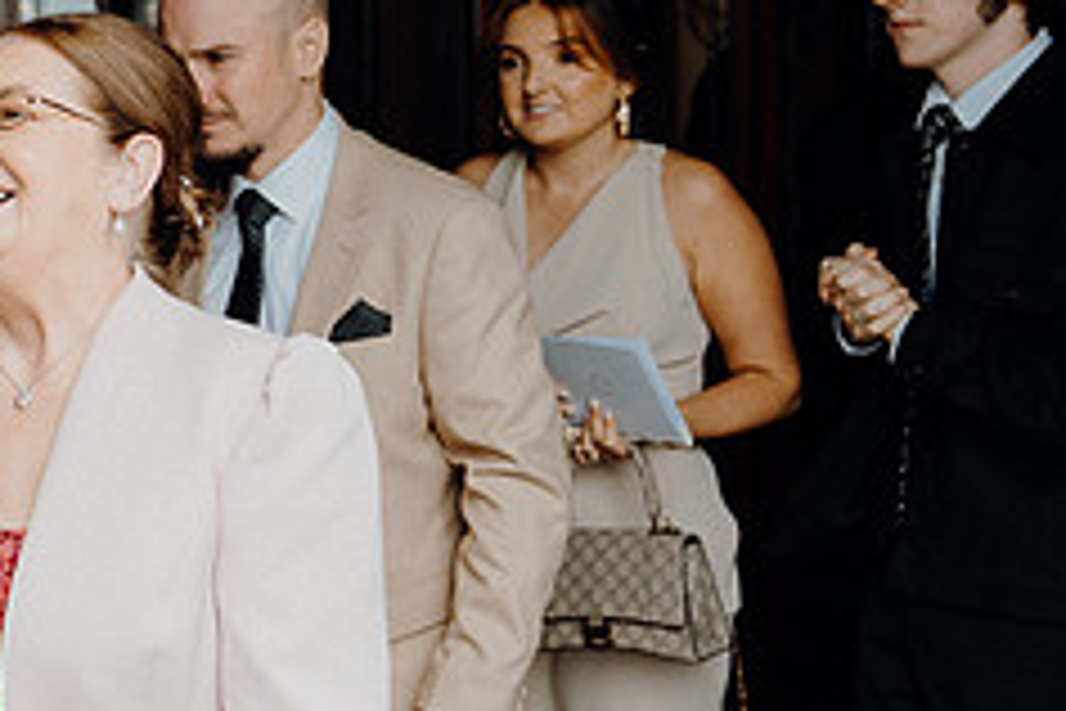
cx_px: -234
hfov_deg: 24.1
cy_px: 326
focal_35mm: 76
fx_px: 2250
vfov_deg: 17.9
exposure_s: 1/200
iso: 200
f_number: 3.5
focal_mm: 31
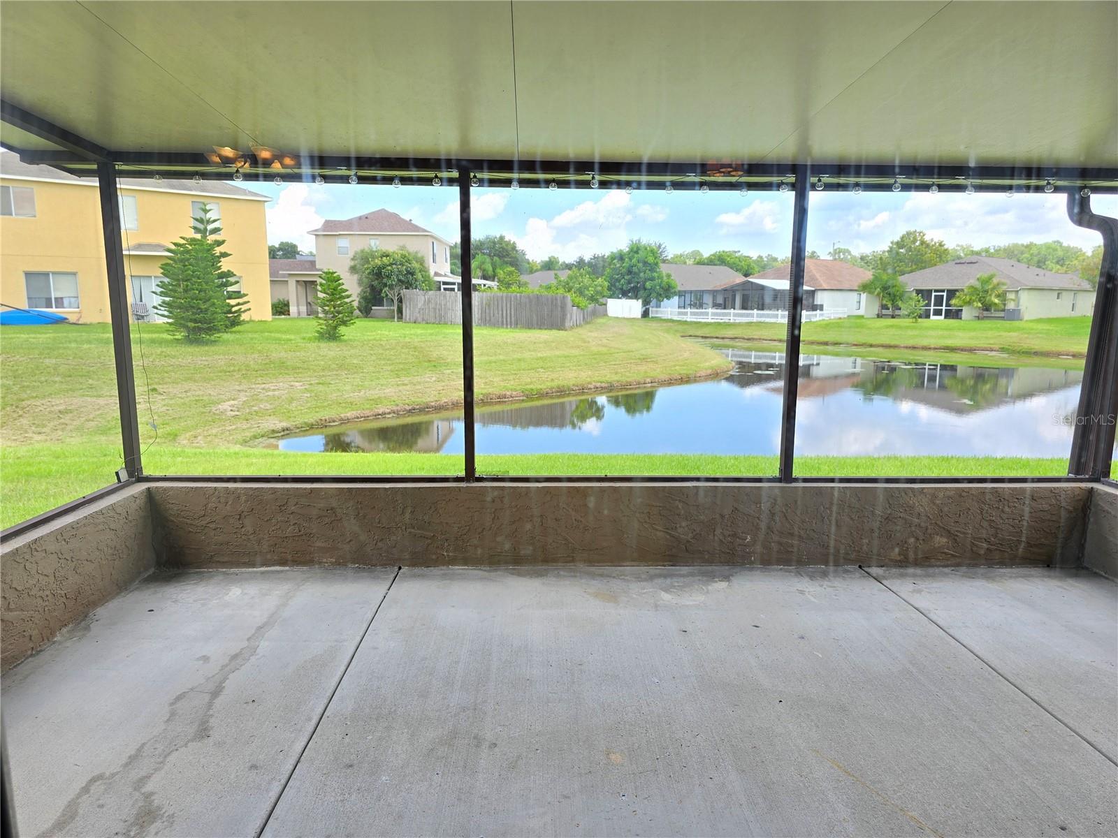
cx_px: 559
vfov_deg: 58.9
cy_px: 419
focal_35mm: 23
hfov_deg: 73.9
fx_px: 743
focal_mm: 6.3
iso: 16
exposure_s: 1/180
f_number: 1.7
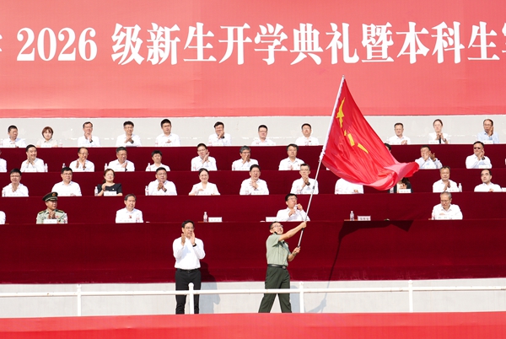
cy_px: 170
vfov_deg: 23.1
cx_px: 253
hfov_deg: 33.9
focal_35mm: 59
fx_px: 830
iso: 80
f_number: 5.6
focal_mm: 59
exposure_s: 1/640
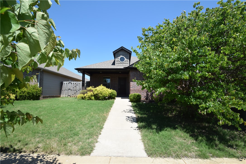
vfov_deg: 77.3
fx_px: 102
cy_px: 82
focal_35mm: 15
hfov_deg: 100.4
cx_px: 123
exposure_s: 1/250
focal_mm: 10
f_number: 8
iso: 200
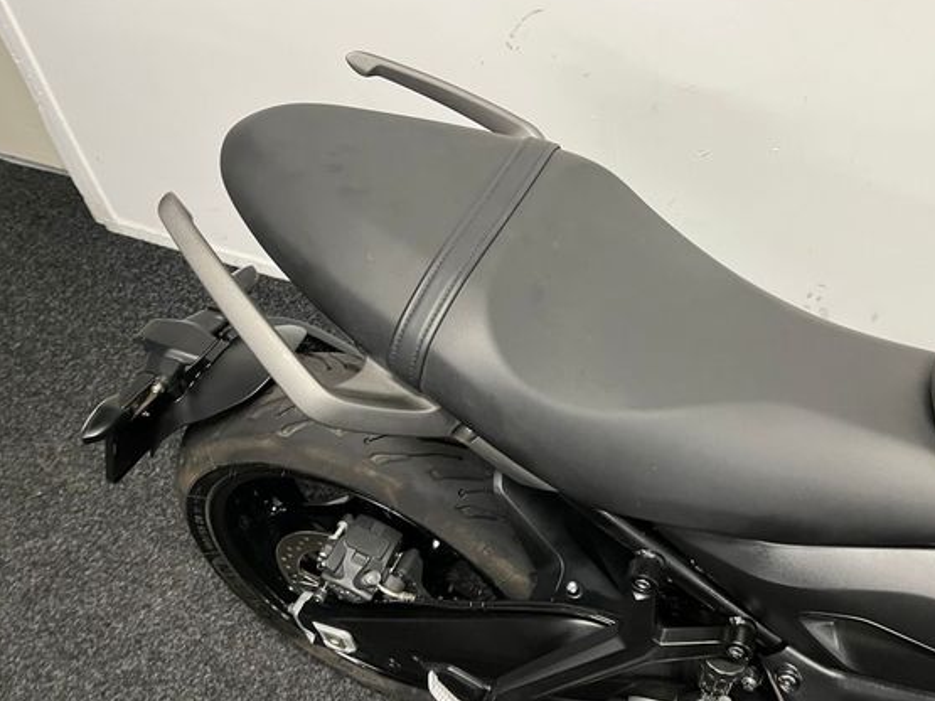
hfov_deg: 59.8
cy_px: 352
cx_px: 524
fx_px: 810
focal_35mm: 30
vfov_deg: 46.8
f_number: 1.6
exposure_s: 1/50
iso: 160
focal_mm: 5.1
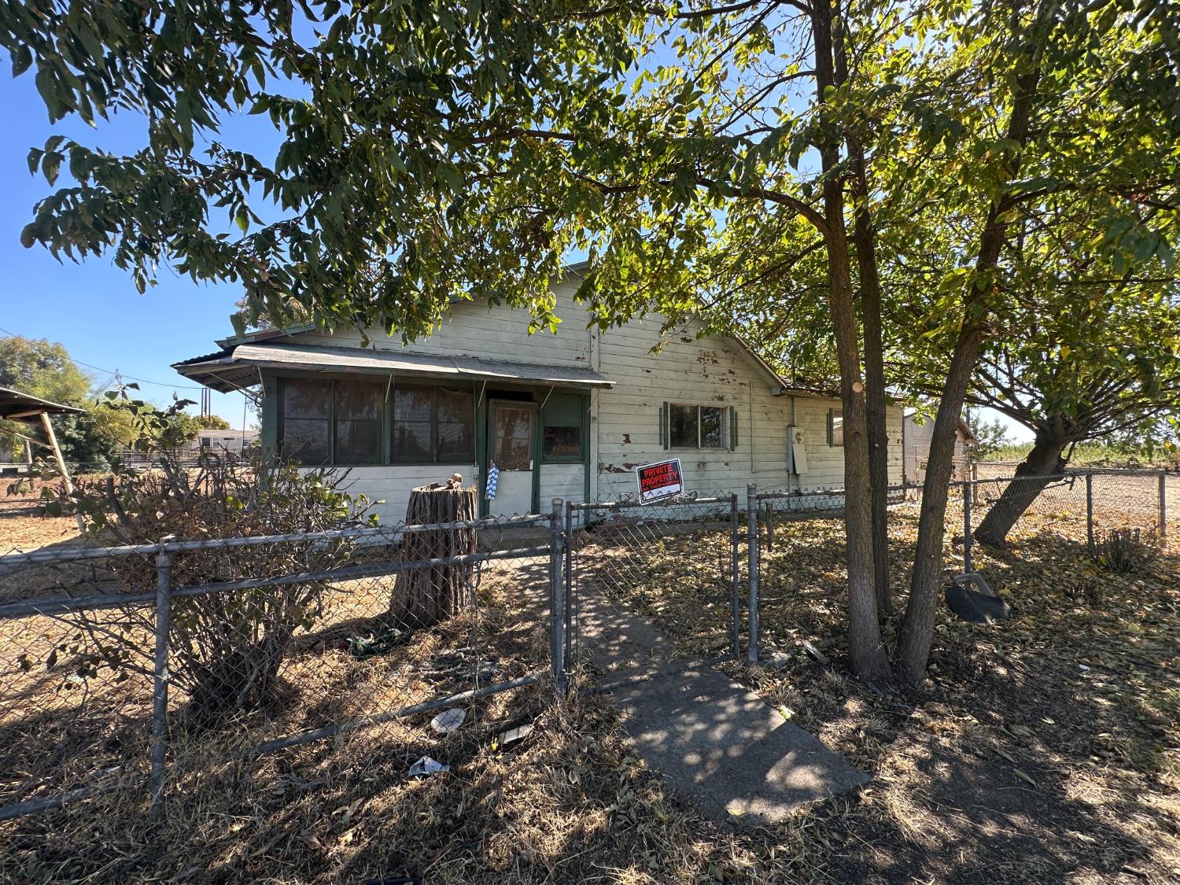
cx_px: 590
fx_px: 477
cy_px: 442
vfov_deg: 85.7
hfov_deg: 102.1
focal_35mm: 14
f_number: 2.2
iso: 40
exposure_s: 1/276
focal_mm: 2.22
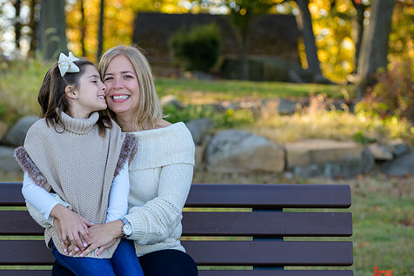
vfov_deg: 13.7
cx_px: 184
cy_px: 143
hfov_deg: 20.4
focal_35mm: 100
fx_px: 1150
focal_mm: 82
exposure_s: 1/250
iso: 200
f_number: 4
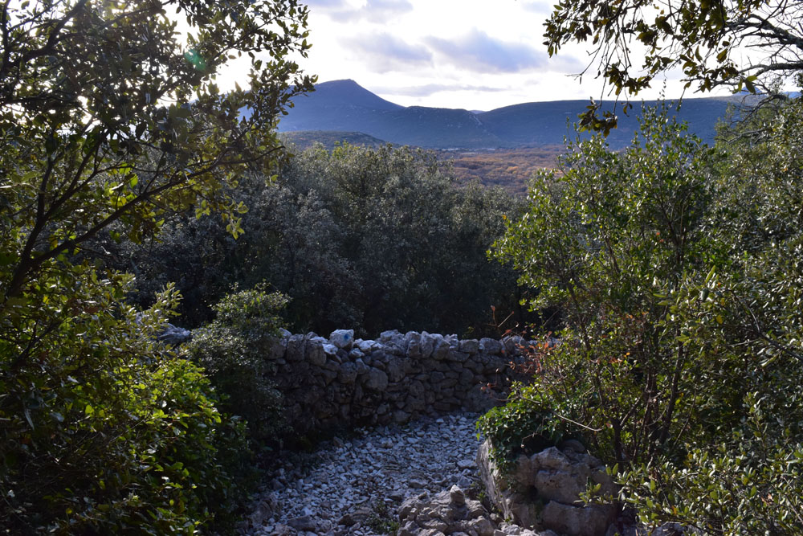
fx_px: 602
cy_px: 268
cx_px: 402
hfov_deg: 67.4
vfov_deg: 47.9
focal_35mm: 27
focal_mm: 18
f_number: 16
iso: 400
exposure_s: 1/80
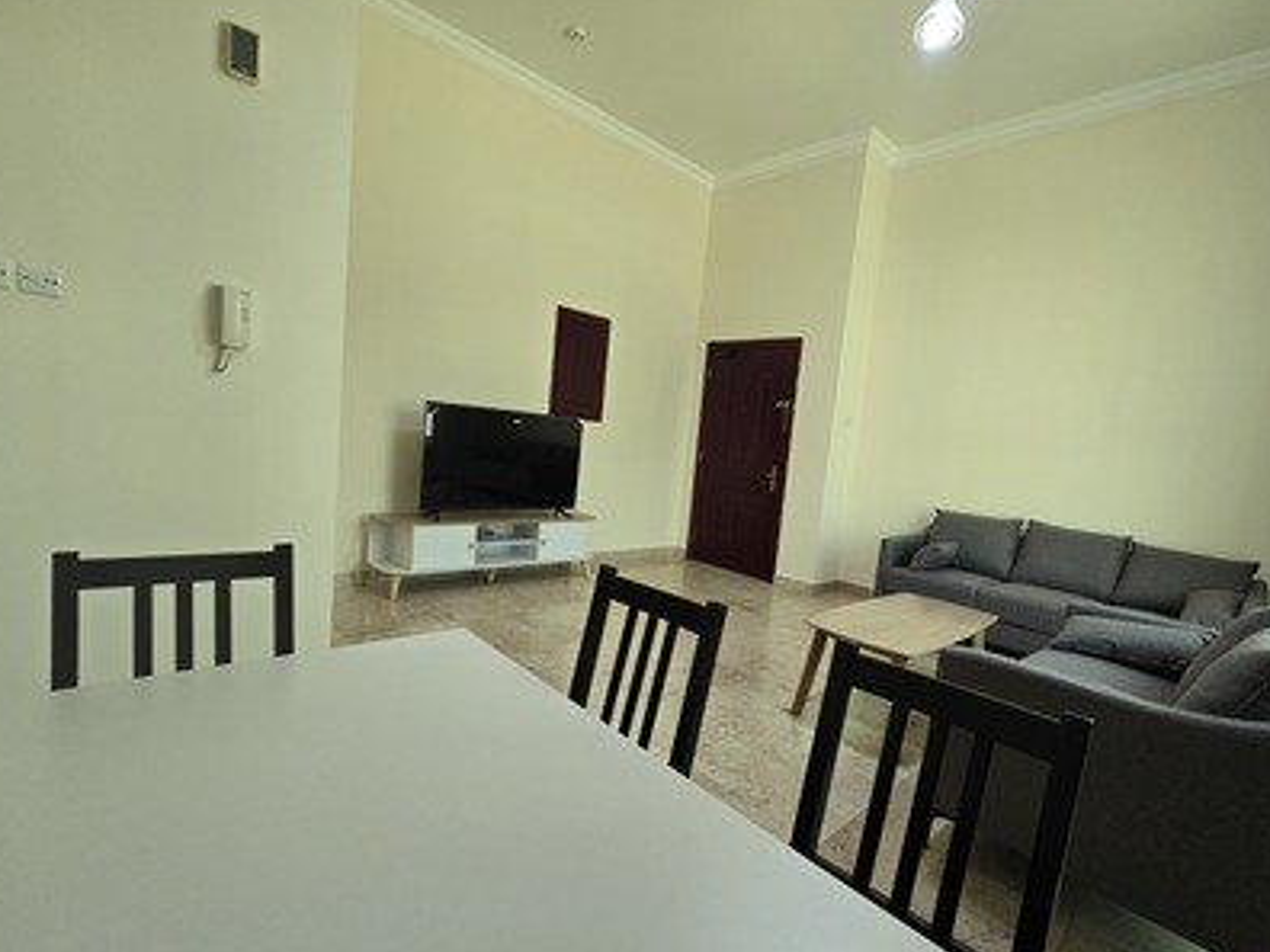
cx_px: 685
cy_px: 505
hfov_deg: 98.0
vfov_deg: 81.7
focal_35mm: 15
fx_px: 550
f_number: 2.2
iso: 80
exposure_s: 1/50
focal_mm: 2.2
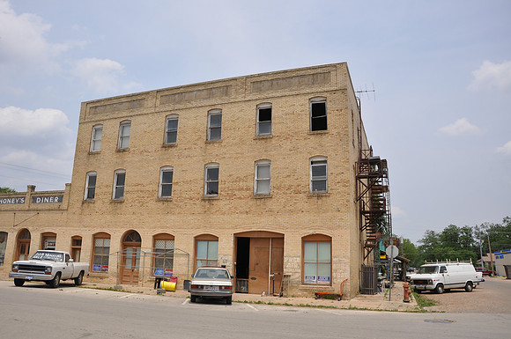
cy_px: 170
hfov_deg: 67.5
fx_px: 383
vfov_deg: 47.8
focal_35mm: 27
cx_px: 256
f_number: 7.1
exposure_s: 1/250
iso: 200
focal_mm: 18
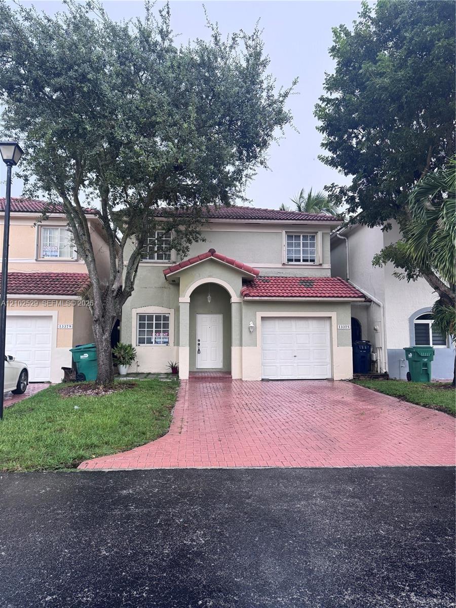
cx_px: 228
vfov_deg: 71.6
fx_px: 422
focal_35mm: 24
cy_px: 304
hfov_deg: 56.8
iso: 125
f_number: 1.78
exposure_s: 1/121
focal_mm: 6.76
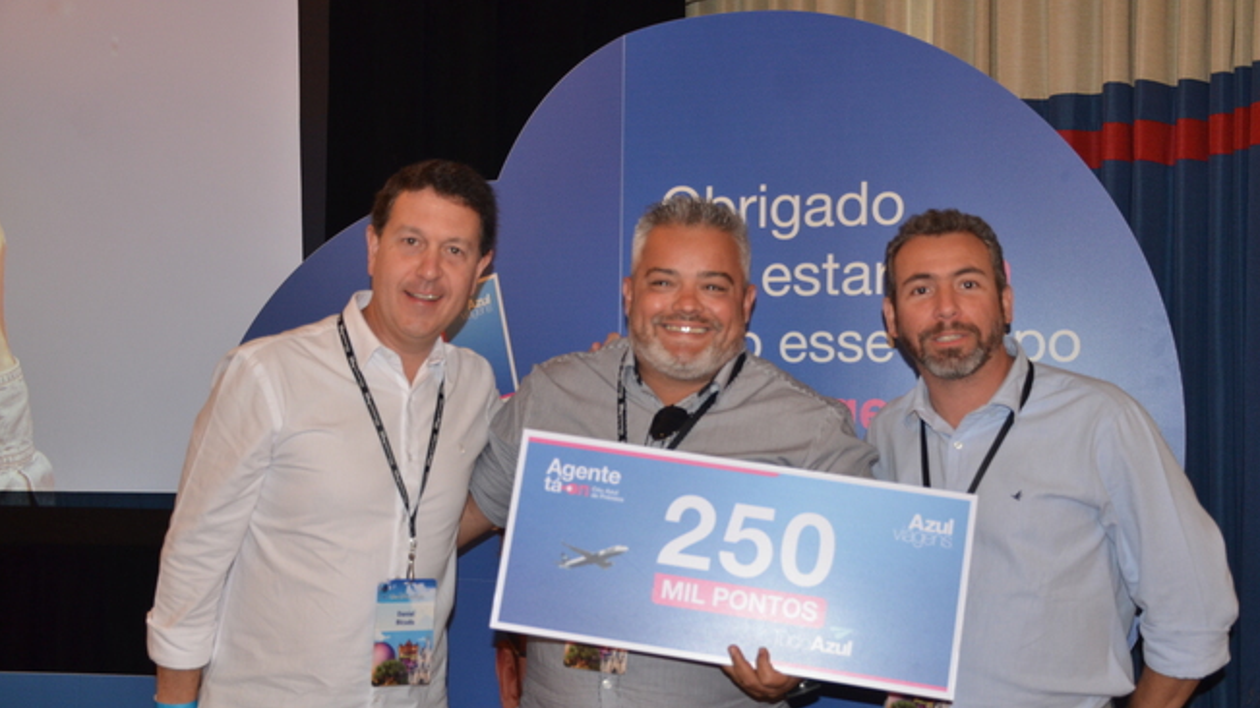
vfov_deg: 26.2
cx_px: 662
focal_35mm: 46
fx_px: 1522
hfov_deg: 45.0
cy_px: 422
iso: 800
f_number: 4
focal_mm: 27
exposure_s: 1/60
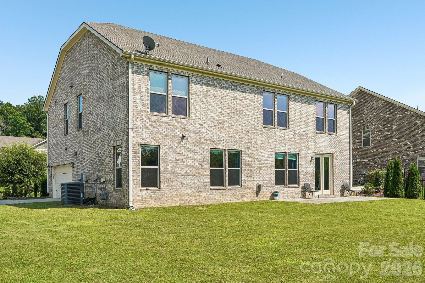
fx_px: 354
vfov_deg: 43.6
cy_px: 142
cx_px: 212
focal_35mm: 30
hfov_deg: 61.9
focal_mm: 20
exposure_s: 1/200
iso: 100
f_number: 8
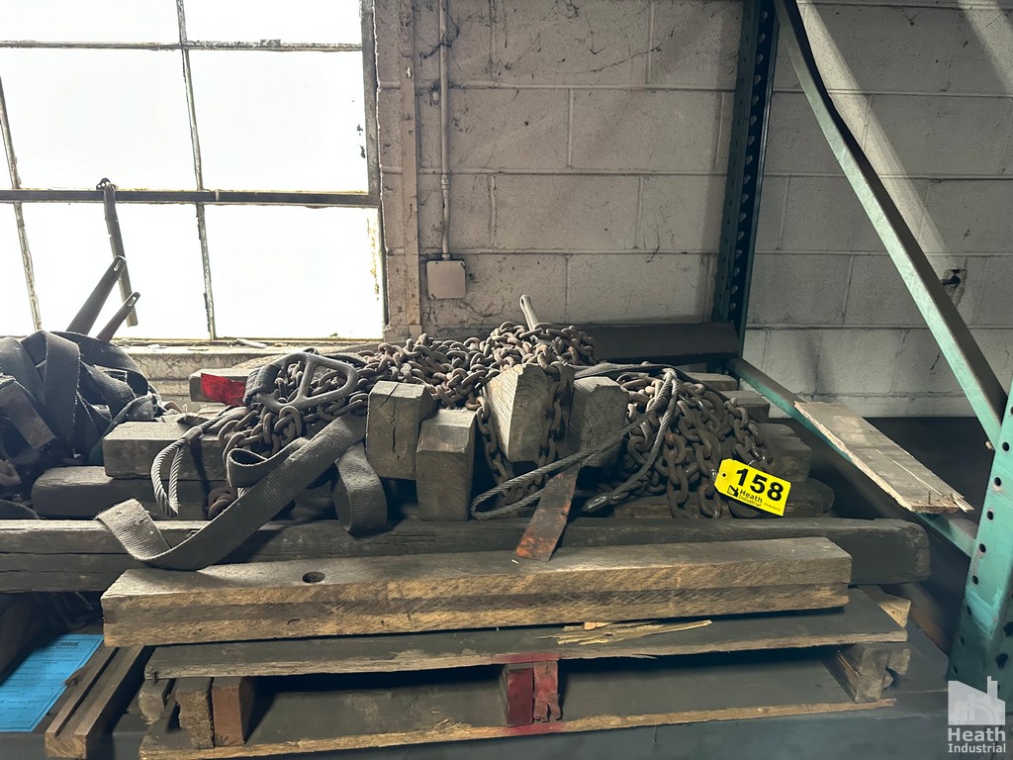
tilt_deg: -15.4
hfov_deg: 71.6
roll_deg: -1.7
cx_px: 506
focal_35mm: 24
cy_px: 380
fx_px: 702
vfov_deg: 56.8
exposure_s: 1/60
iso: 500
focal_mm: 6.86
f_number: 1.78
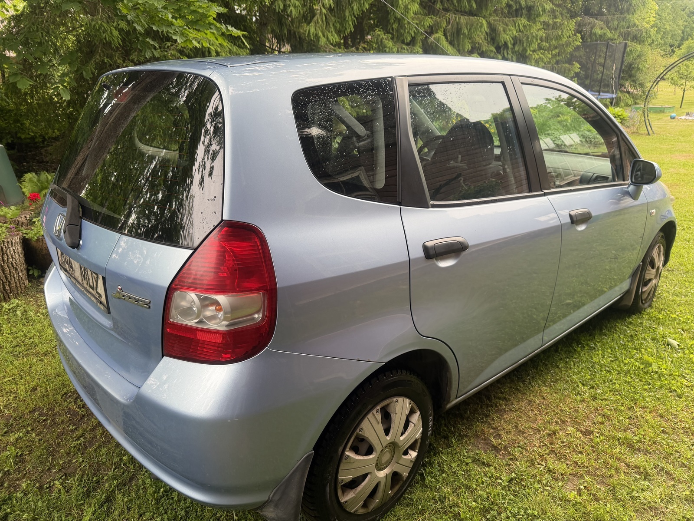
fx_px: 481
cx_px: 347
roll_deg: +1.7
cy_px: 260
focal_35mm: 24
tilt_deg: -21.3
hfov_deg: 71.6
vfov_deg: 56.8
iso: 100
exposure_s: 1/598
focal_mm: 6.76
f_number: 1.78
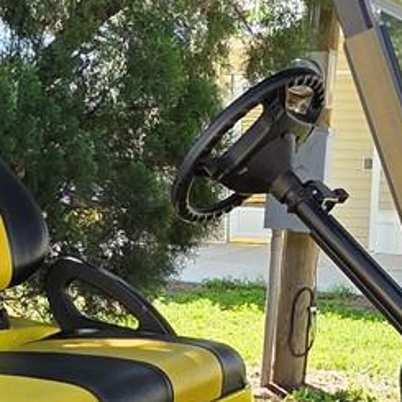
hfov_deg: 23.1
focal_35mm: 75
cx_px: 184
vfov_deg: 22.6
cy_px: 346
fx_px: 985
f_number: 1.9
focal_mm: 2.2
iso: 40
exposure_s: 1/353
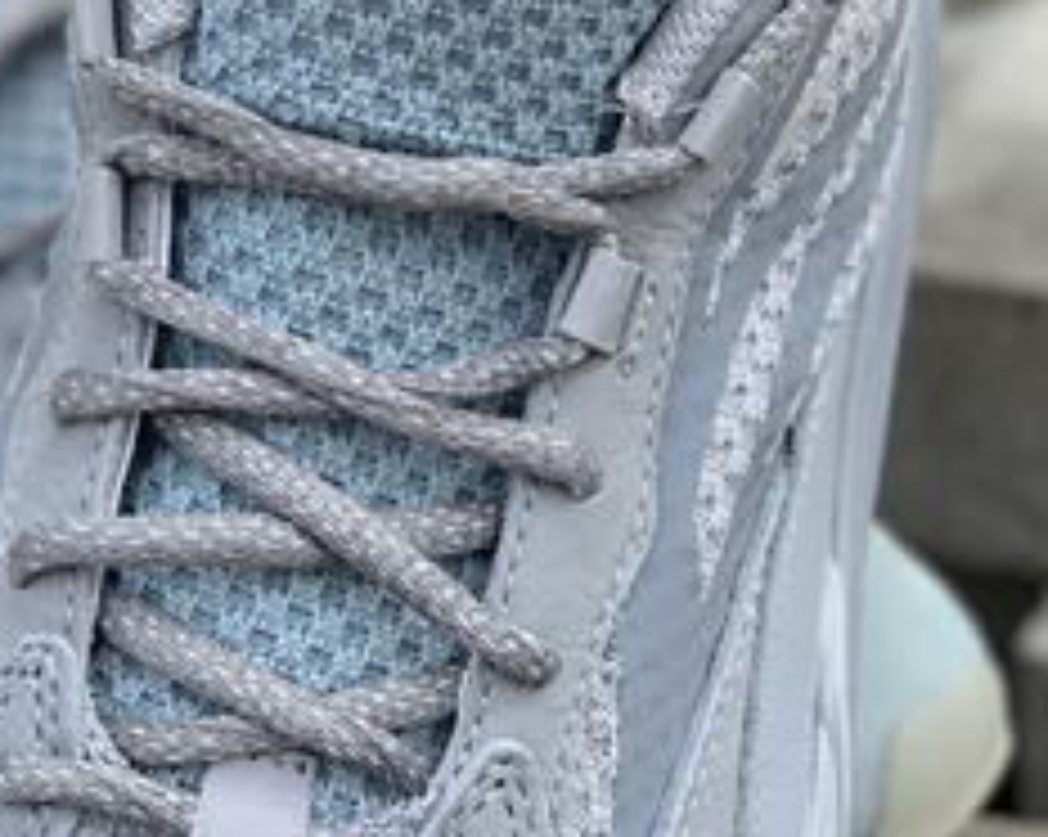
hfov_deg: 17.6
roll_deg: +6.8
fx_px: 3378
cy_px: 135
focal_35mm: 109
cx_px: 409
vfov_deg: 14.0
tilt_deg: -21.4
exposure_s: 1/551
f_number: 2.4
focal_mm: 6
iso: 16
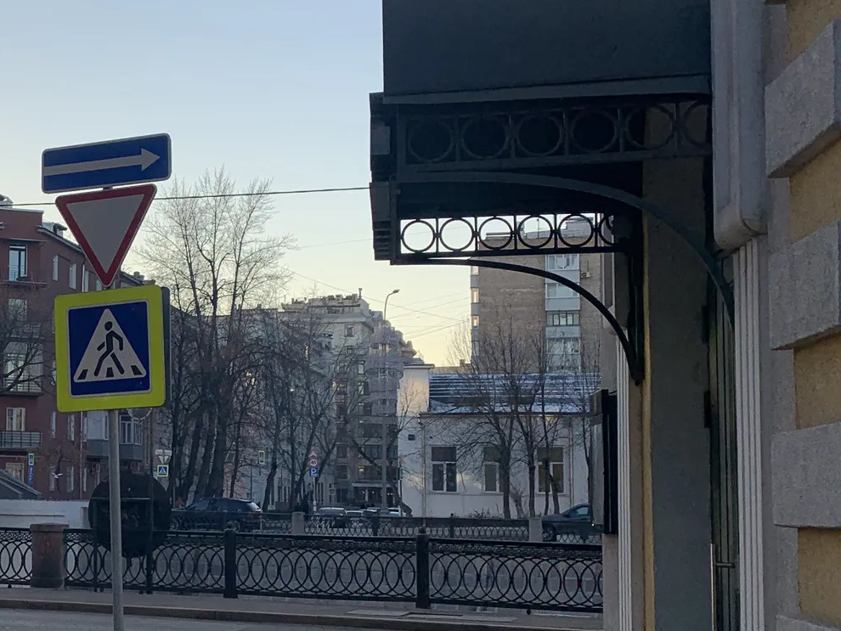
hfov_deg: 28.5
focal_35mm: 63
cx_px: -29
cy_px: 394
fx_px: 1531
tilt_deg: +6.0
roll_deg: -2.1
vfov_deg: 23.2
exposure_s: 1/1235
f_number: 1.8
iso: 25
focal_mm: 4.25
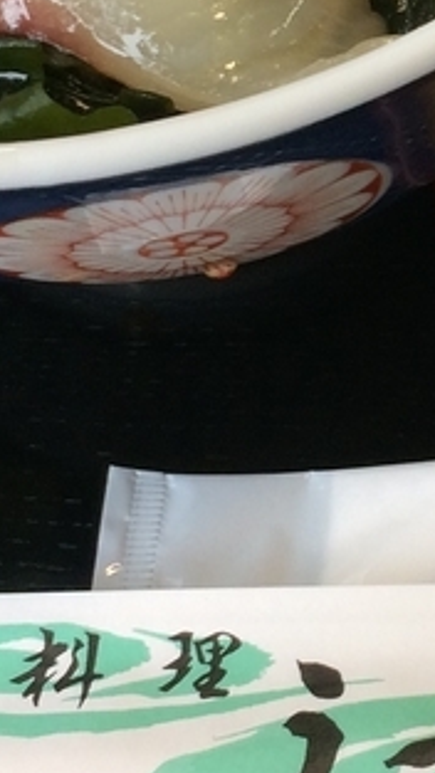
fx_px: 2482
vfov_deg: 17.4
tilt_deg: -54.2
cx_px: 739
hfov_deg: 9.6
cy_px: 64
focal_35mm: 121
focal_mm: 4.15
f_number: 2.2
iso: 50
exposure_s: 1/120
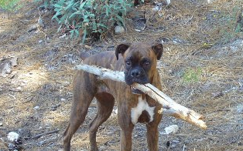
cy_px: 111
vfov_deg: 8.0
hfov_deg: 12.8
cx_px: 141
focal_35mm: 164
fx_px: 1086
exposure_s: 1/30
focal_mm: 12
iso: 100
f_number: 4.5
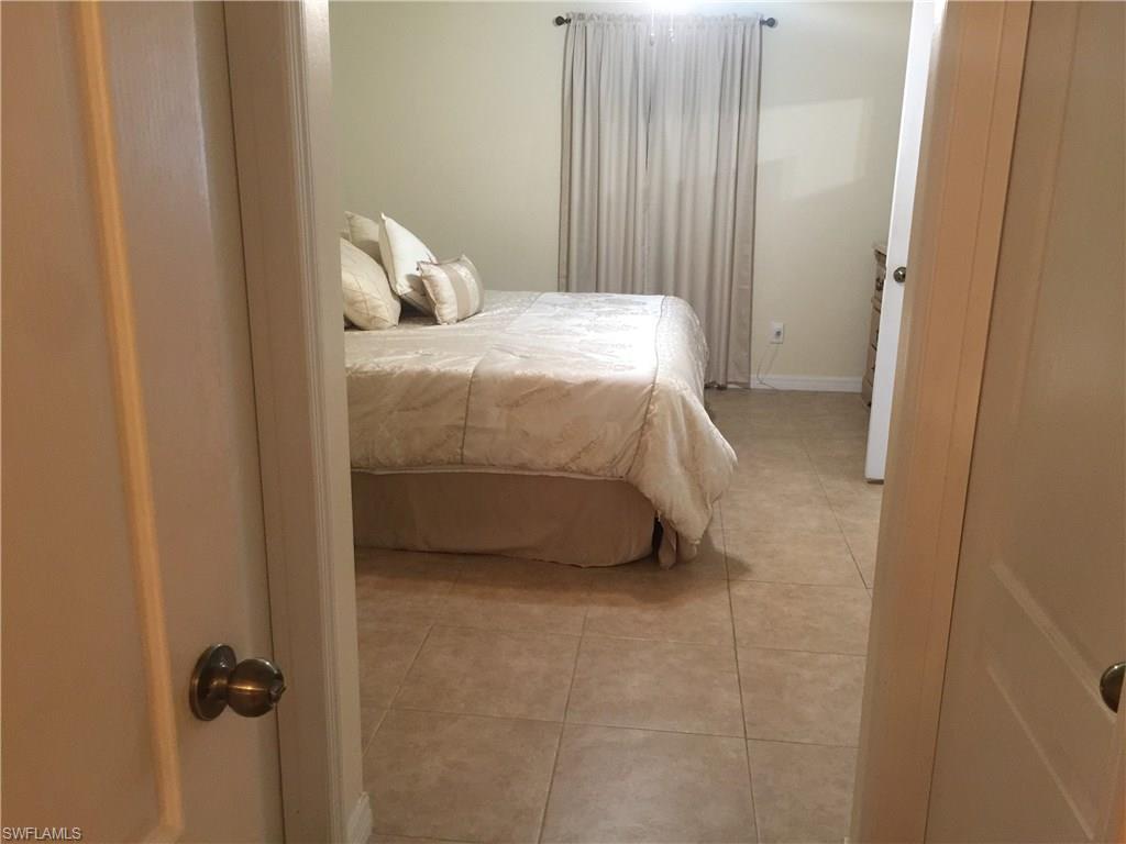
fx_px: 943
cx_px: 563
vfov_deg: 48.2
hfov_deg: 61.7
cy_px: 422
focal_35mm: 29
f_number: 2.2
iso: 125
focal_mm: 4.15
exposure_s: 1/15
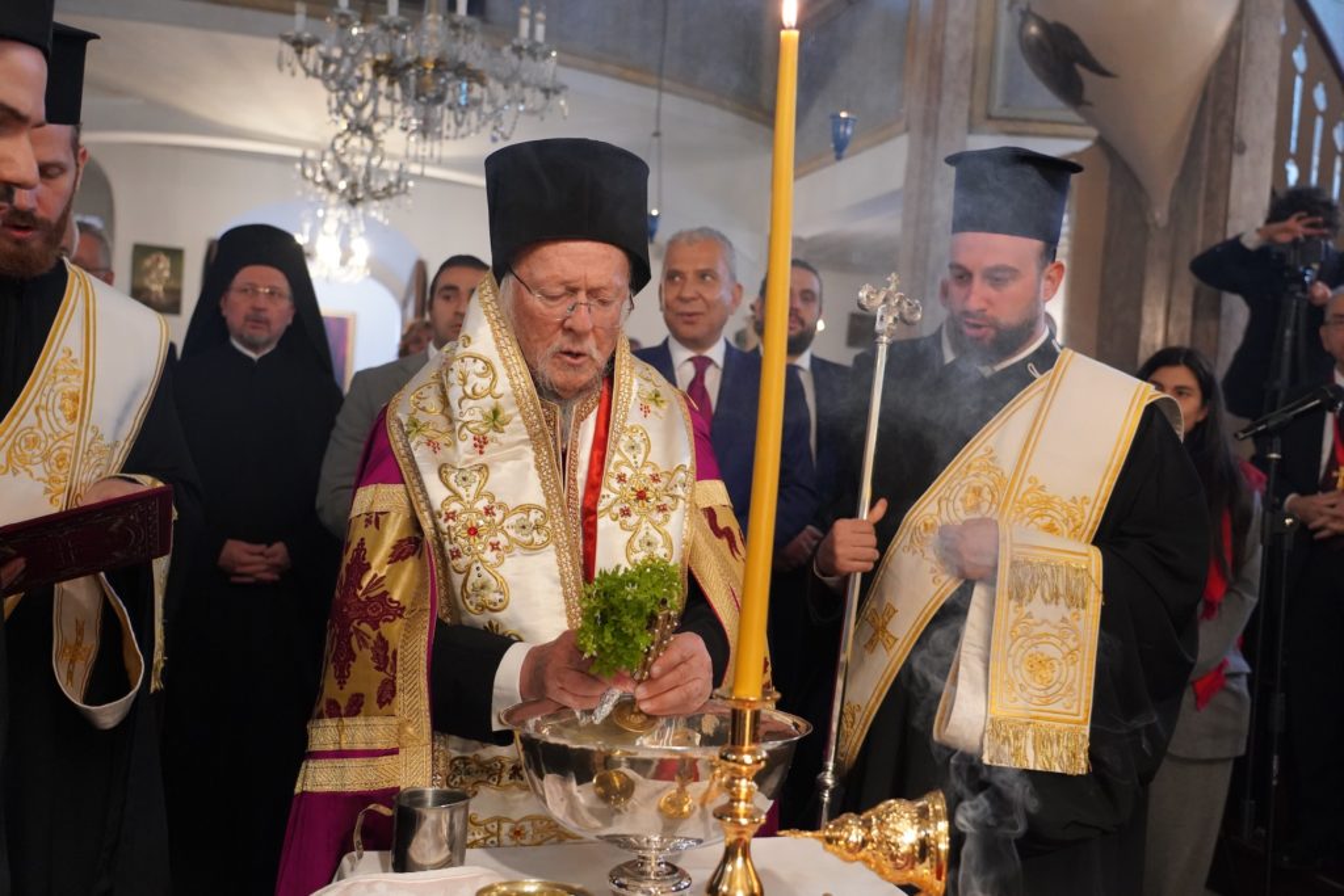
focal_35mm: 32
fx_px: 1195
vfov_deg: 41.1
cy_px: 448
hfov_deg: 58.7
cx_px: 672
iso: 6400
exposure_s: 1/160
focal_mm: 32
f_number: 4
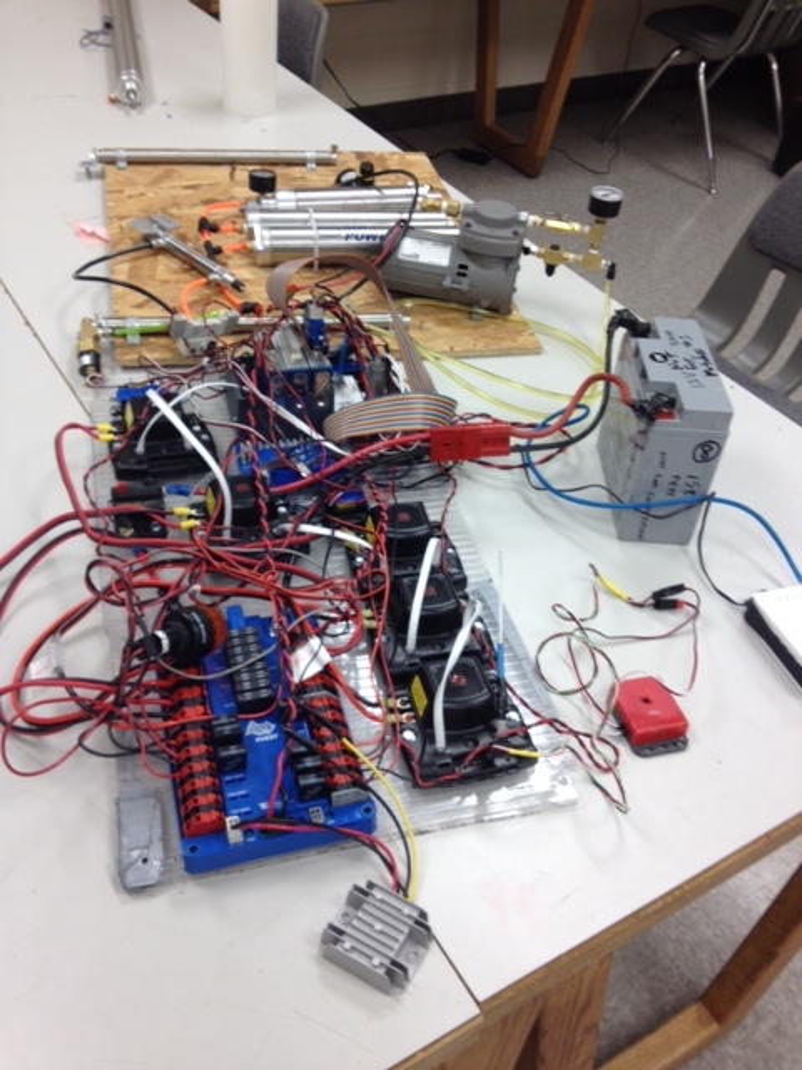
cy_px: 535
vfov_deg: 52.6
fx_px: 1081
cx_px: 401
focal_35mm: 35
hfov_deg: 40.7
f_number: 2.4
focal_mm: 4.28
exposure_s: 1/30
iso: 50
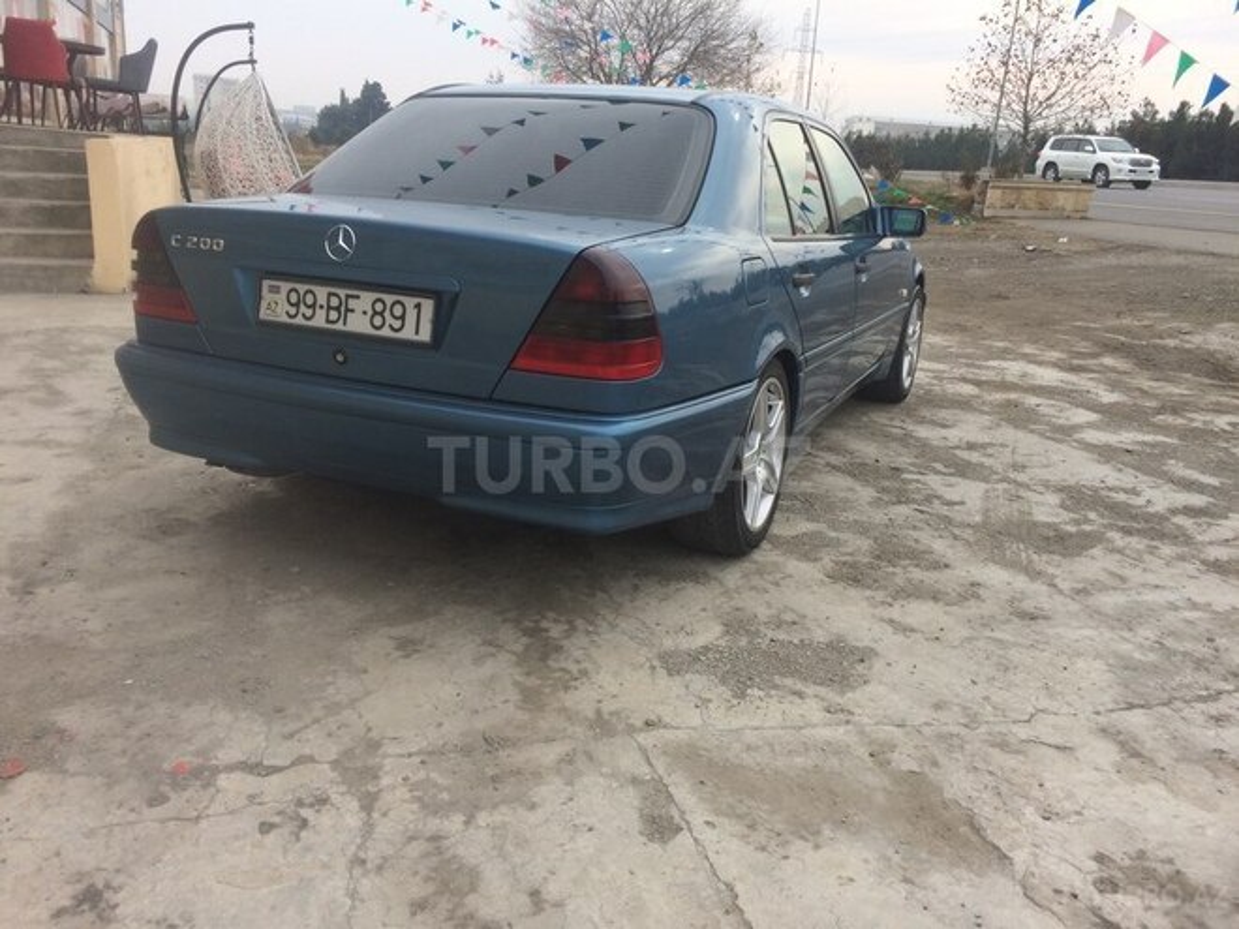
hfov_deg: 61.7
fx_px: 1038
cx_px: 620
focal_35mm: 29
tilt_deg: -17.6
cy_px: 464
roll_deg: -3.5
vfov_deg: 48.2
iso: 32
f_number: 2.2
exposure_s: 1/720
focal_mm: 4.15
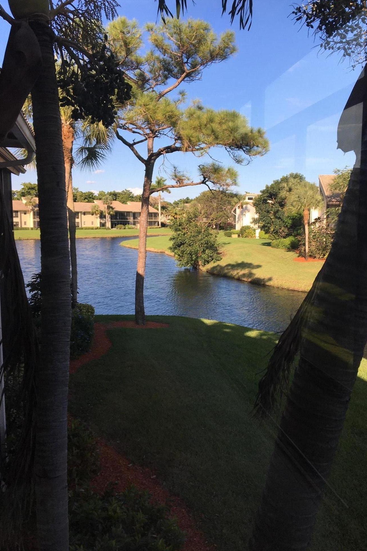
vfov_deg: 60.3
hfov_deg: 42.2
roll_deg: -2.1
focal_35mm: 31
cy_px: 273
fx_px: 474
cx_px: 211
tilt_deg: -6.1
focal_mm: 4.15
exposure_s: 1/301
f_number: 2.2
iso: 25
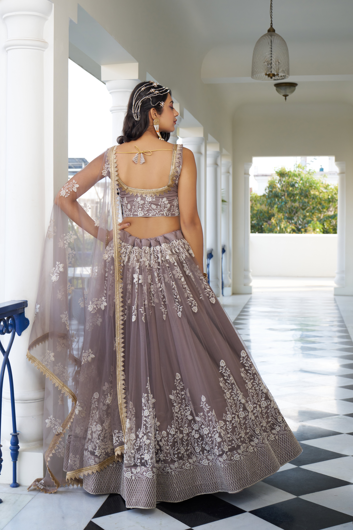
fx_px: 588
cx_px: 176
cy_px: 265
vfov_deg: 48.5
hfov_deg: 33.4
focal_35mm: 40
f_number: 5
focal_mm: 40
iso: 320
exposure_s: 1/200
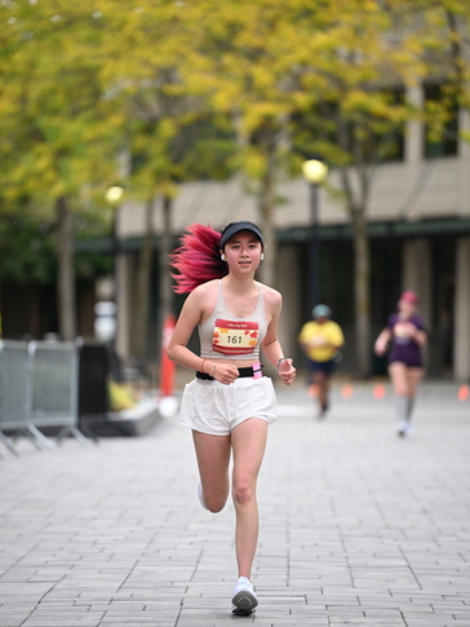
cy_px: 326
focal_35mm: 218
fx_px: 3945
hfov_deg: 6.8
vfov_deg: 9.1
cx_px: 234
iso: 640
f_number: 2.8
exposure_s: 1/2500
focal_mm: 200
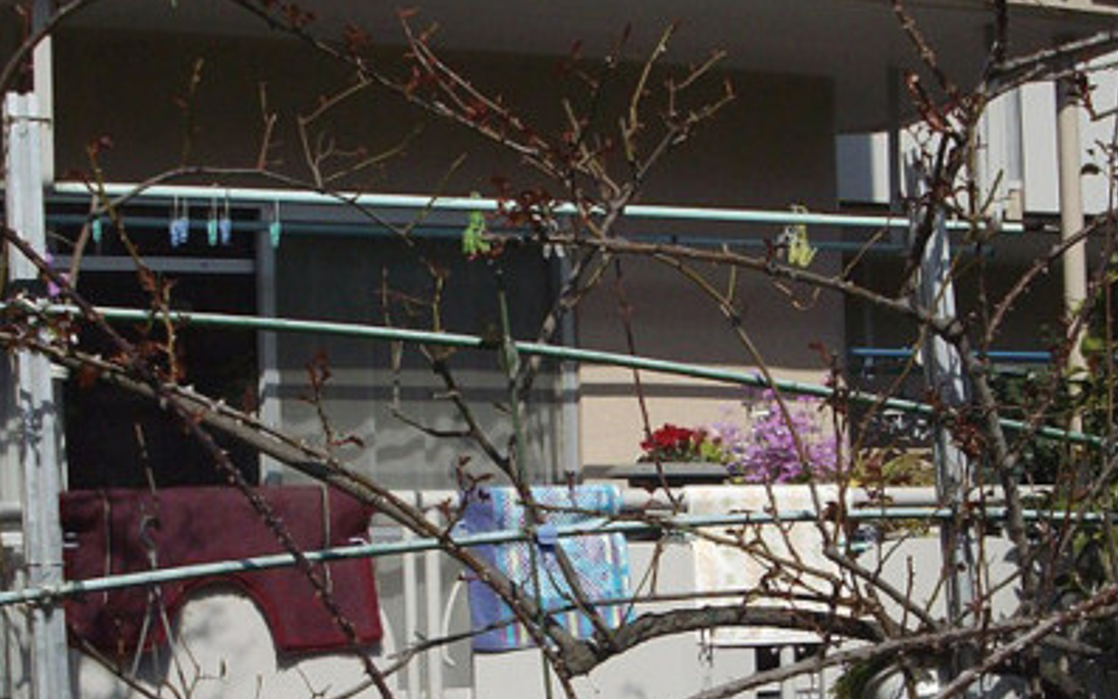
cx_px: 639
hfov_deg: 26.1
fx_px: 2407
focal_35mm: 79
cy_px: 581
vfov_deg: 16.4
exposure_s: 1/640
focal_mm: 6.2
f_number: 5.6
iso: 80
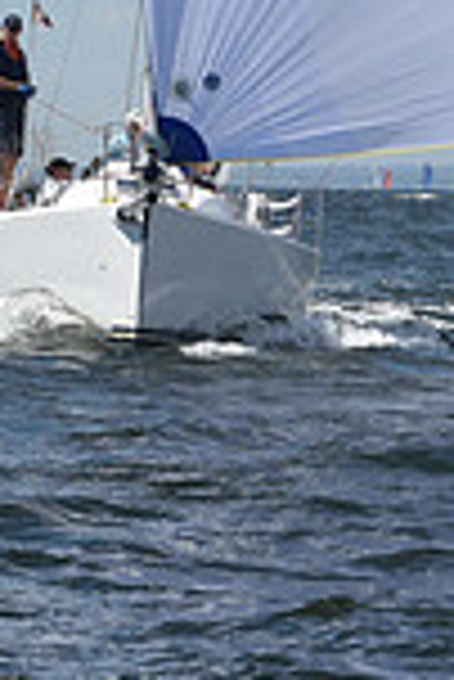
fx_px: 6662
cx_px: 290
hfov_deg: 3.9
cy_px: -549
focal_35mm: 353
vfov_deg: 5.7
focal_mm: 92
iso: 320
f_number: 10
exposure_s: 1/1250
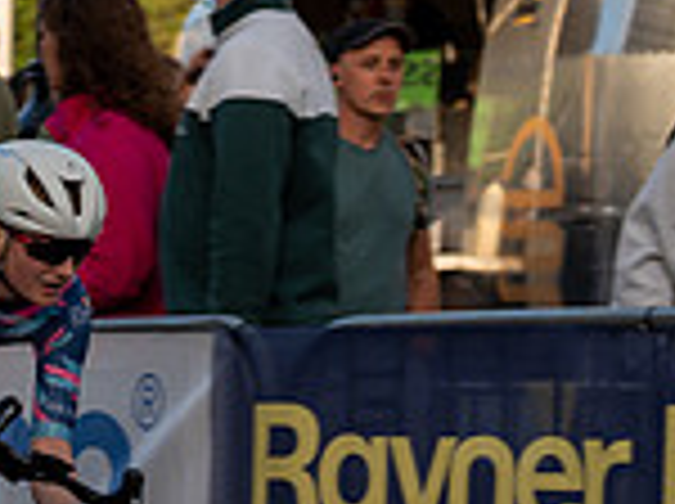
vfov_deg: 5.3
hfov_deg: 7.0
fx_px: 5451
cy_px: 236
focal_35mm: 280
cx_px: -414
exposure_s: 1/800
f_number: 3.5
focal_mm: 70
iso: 200
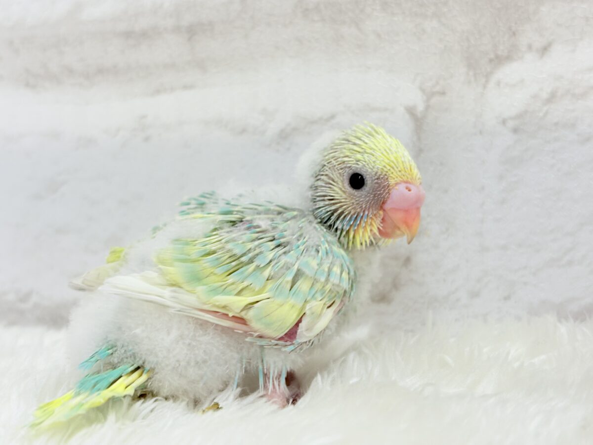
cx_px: 296
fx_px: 891
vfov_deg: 28.0
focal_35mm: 52
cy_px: 222
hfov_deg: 36.8
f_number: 1.6
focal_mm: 5.96
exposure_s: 1/50
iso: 40
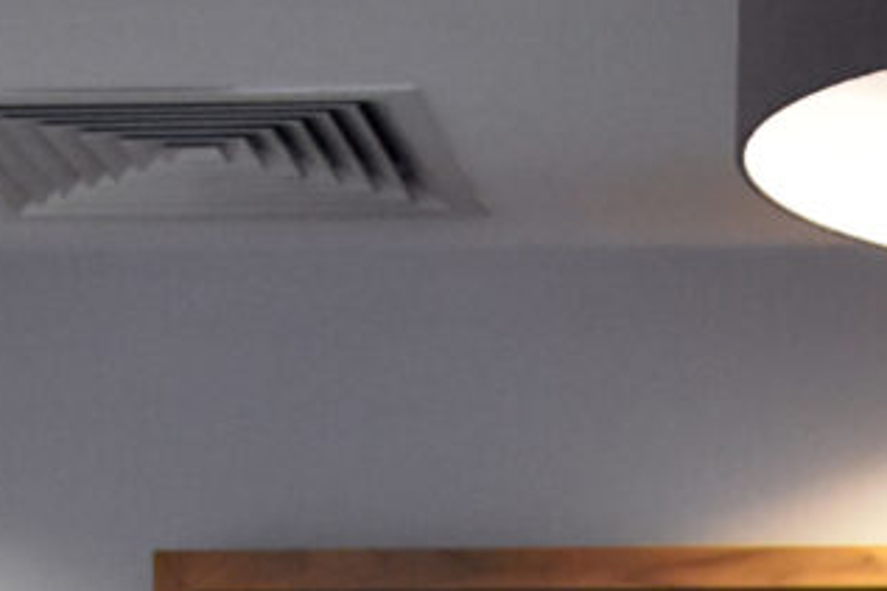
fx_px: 5368
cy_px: 1745
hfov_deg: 9.4
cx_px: 943
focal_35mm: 218
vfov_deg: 5.9
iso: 3200
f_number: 4
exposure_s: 1/60
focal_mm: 24
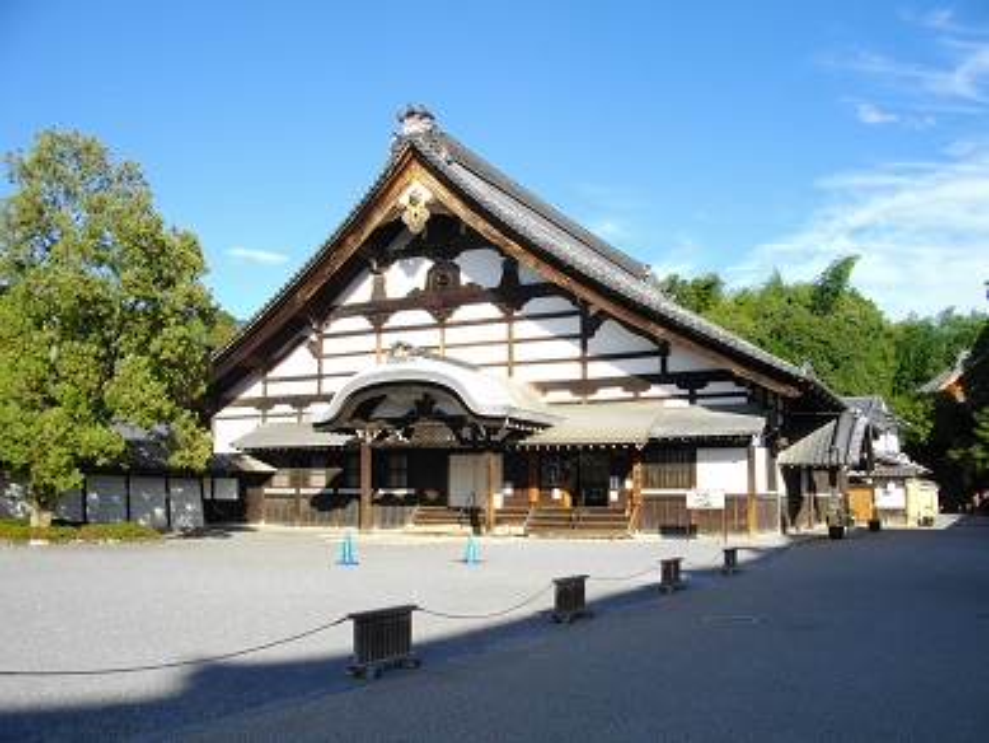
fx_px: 915
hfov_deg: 56.8
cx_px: 494
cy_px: 372
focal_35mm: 32
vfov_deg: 44.2
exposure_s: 1/250
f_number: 5.5
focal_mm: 5.7
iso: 100
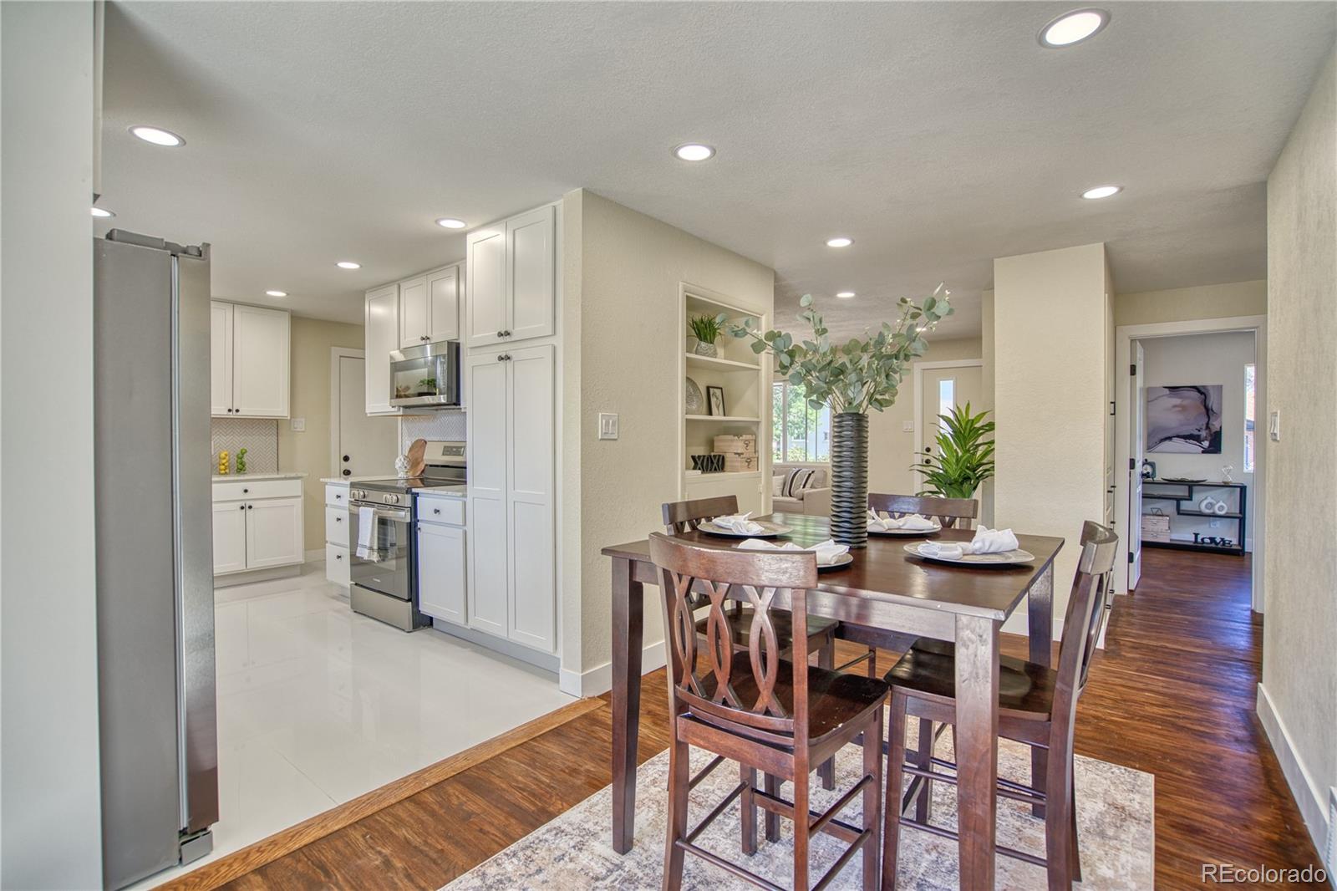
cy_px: 446
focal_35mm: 16
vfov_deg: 73.7
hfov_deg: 96.7
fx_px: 594
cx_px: 668
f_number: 4
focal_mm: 16
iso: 500
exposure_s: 1/125
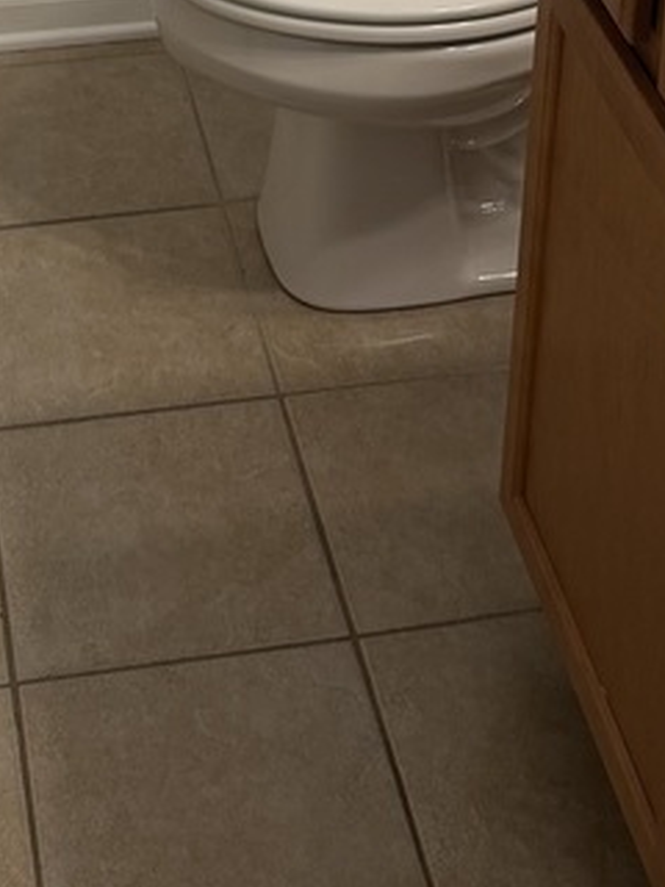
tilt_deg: -21.4
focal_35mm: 81
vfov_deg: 20.7
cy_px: -430
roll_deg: -0.9
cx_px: 172
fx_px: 2075
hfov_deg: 18.1
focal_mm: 6.76
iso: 100
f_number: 1.78
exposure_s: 1/120
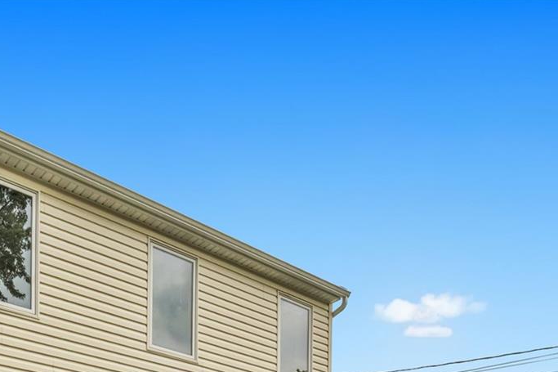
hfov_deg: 51.3
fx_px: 558
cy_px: 556
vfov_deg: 26.7
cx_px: 153
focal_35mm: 36
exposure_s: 1/100
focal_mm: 12
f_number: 9
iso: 500
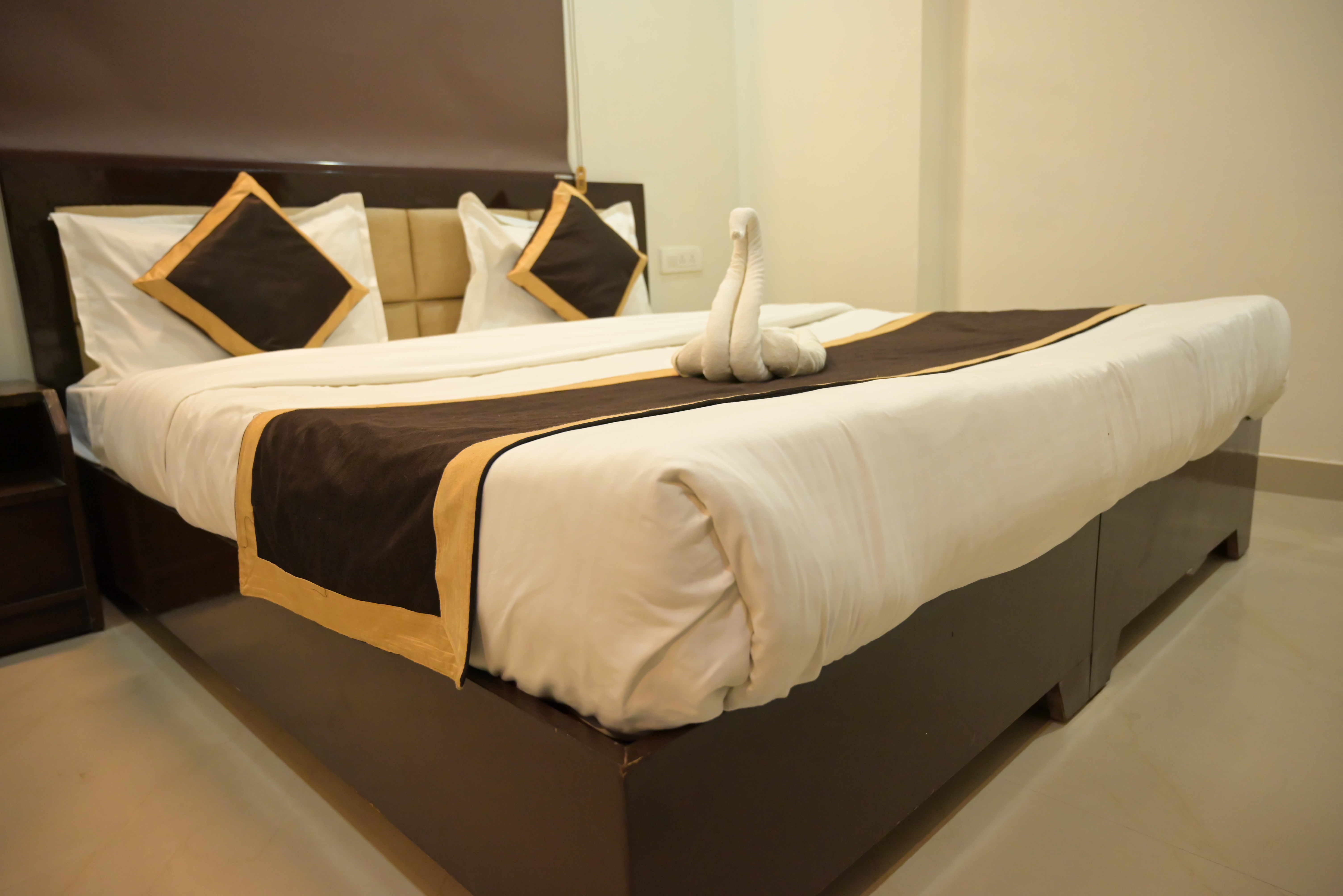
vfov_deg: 53.2
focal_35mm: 24
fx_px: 896
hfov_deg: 73.7
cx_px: 672
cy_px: 448
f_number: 4
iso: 4000
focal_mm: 24
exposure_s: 1/100
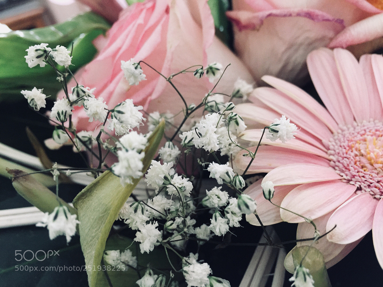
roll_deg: +18.1
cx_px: 192
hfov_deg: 61.7
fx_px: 321
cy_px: 144
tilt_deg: -23.2
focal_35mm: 29
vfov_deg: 48.2
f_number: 2.2
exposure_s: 1/33
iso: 250
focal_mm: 4.15
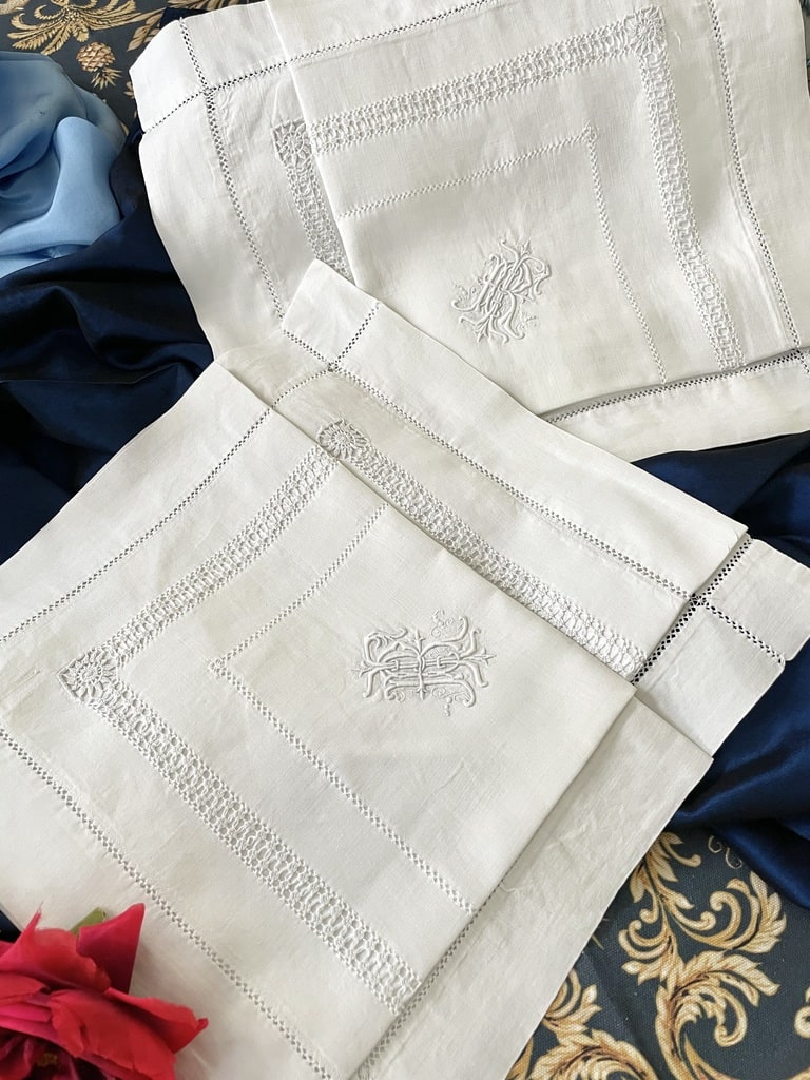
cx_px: 405
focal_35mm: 26
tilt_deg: -62.5
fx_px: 811
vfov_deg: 67.3
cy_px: 540
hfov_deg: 53.1
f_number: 1.6
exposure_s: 1/93
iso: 125
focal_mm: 4.2
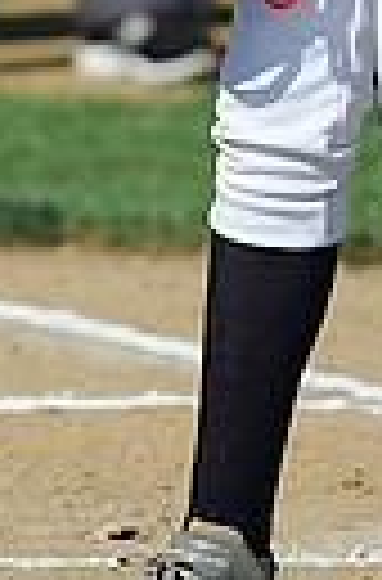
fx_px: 25255
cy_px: -396
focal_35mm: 1574
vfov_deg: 1.3
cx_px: 2
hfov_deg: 0.9
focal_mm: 300
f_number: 4
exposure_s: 1/2500
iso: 200
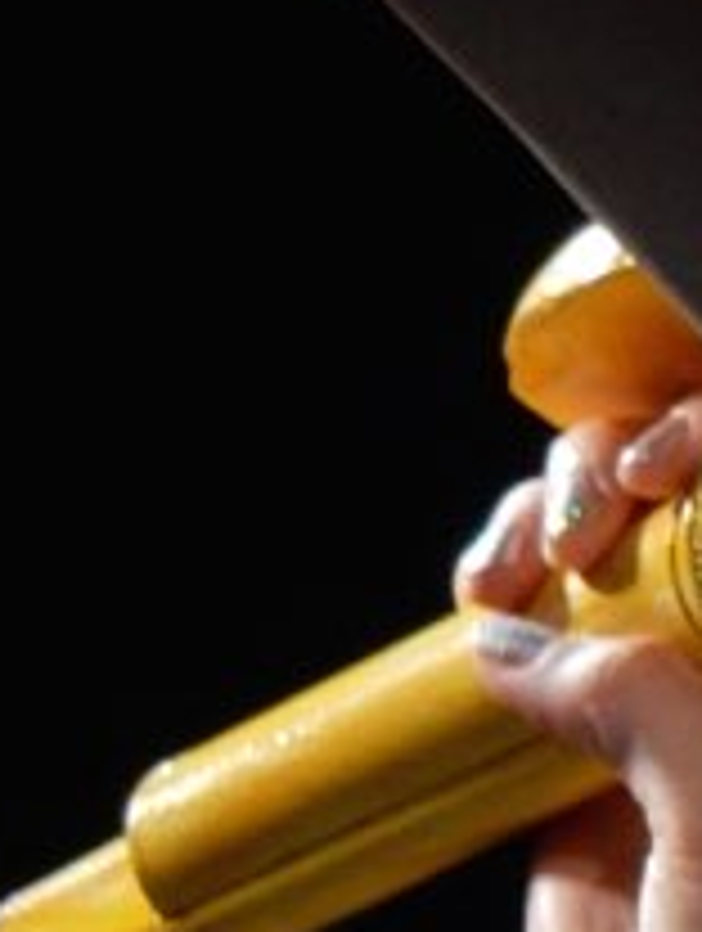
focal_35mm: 2121
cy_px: 873
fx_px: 57175
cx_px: 850
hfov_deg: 0.7
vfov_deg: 0.9
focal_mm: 99
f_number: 6.3
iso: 800
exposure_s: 1/125
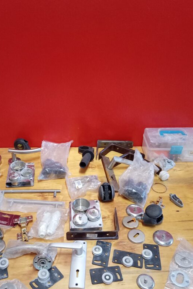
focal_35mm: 34
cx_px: 75
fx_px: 273
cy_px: 159
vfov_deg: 55.7
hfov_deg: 38.7
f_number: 1.8
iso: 1341
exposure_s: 1/20
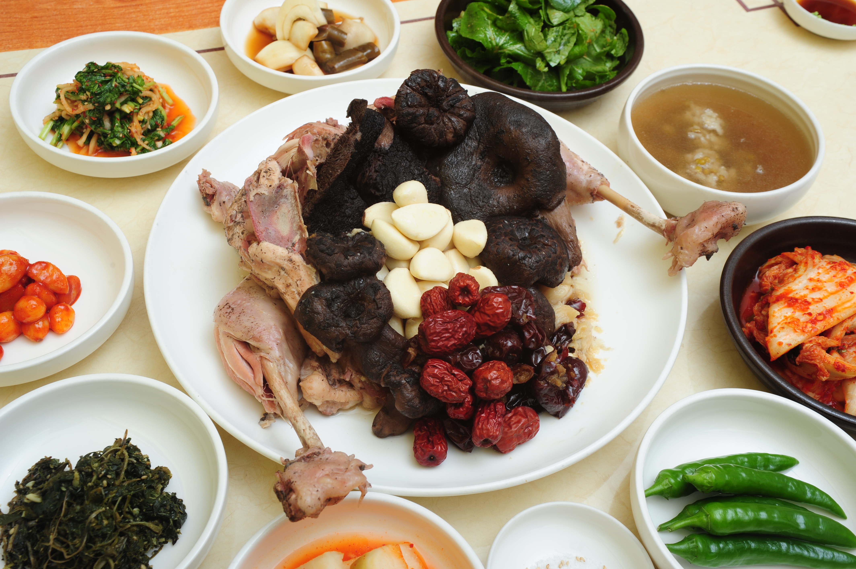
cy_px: 284
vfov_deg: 31.9
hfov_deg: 46.4
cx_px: 428
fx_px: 998
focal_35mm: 42
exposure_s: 1/160
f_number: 10
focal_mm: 42
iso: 200
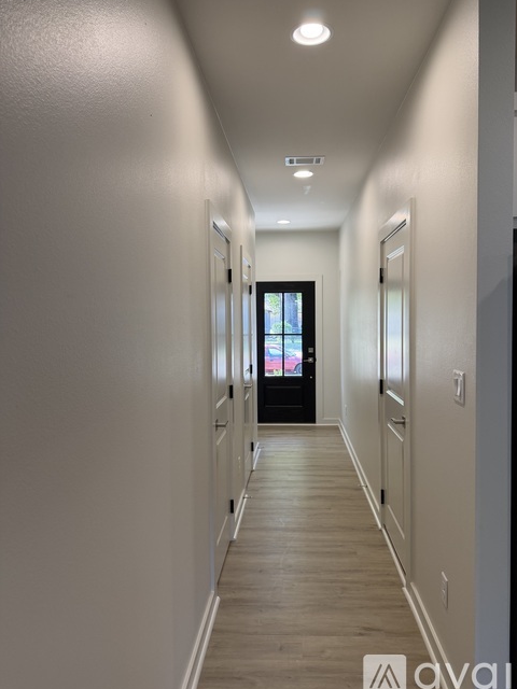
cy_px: 339
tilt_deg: -2.2
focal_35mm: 25
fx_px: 498
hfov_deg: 54.9
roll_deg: +0.2
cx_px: 268
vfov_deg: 69.4
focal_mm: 6.76
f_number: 1.78
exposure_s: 1/120
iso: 125
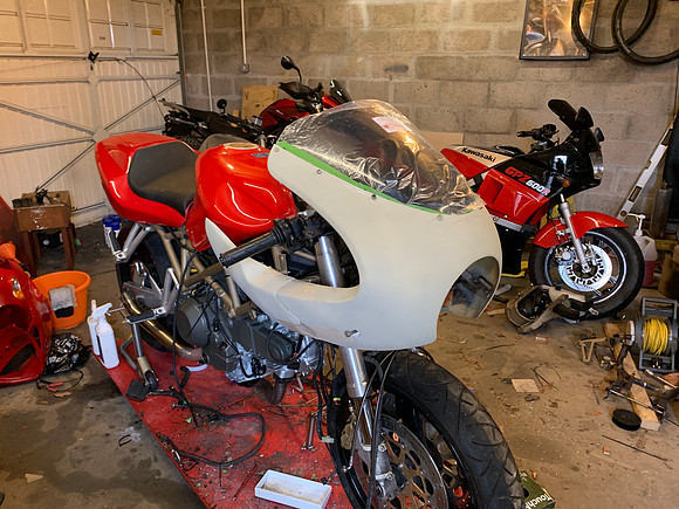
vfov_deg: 53.1
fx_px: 510
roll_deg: -0.5
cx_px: 340
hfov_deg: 67.3
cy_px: 254
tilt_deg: -20.3
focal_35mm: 26
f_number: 1.8
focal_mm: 4.25
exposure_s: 1/33
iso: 400
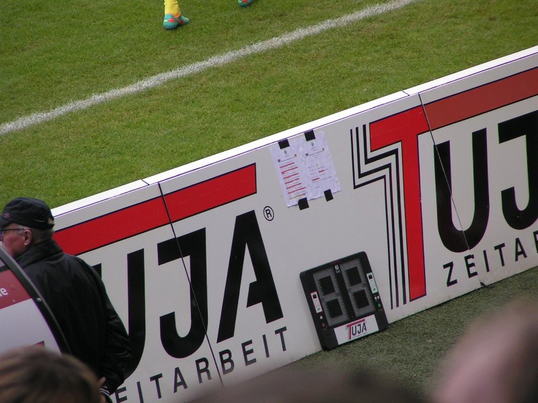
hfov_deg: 5.2
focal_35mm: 380
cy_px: 202
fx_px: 5906
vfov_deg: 3.9
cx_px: 269
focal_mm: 58
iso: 80
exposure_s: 1/400
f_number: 3.5
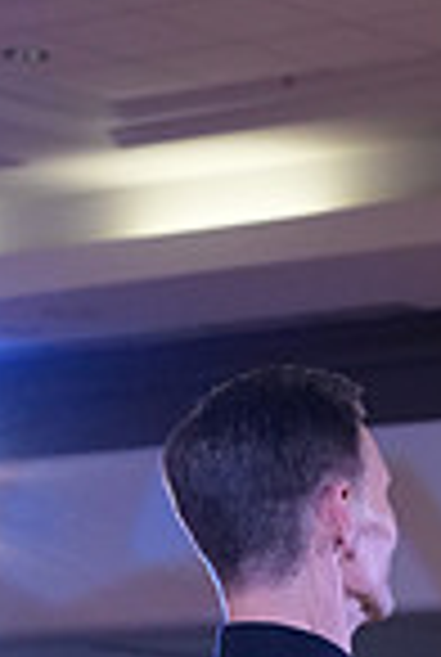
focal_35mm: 226
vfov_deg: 8.7
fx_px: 4133
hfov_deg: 6.0
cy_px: 1206
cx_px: 637
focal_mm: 57
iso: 2500
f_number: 5
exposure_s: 1/250
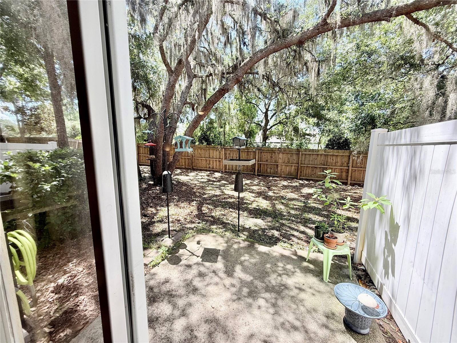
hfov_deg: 102.1
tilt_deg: -8.3
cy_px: 172
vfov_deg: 85.7
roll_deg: -0.4
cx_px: 228
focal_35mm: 14
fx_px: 185
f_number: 2.2
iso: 50
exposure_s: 1/207
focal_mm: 2.22
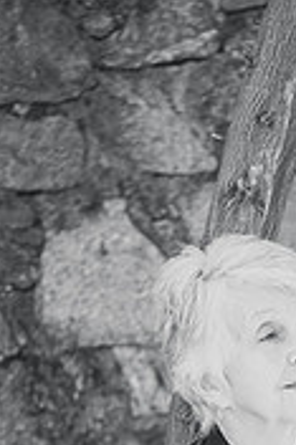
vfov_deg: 11.3
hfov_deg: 7.6
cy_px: 531
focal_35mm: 179
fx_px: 2212
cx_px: 280
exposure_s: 1/320
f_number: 3.2
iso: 450
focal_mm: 70
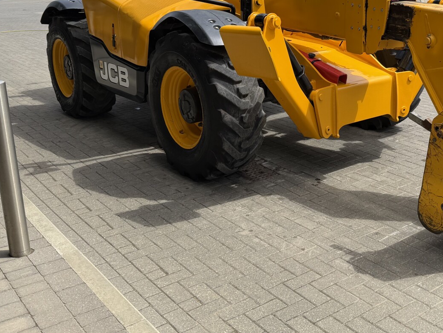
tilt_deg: -10.4
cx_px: 358
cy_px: 59
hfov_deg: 39.5
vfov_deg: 30.6
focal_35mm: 46
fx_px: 589
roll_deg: +2.8
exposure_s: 1/2703
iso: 80
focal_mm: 6.76
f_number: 1.78
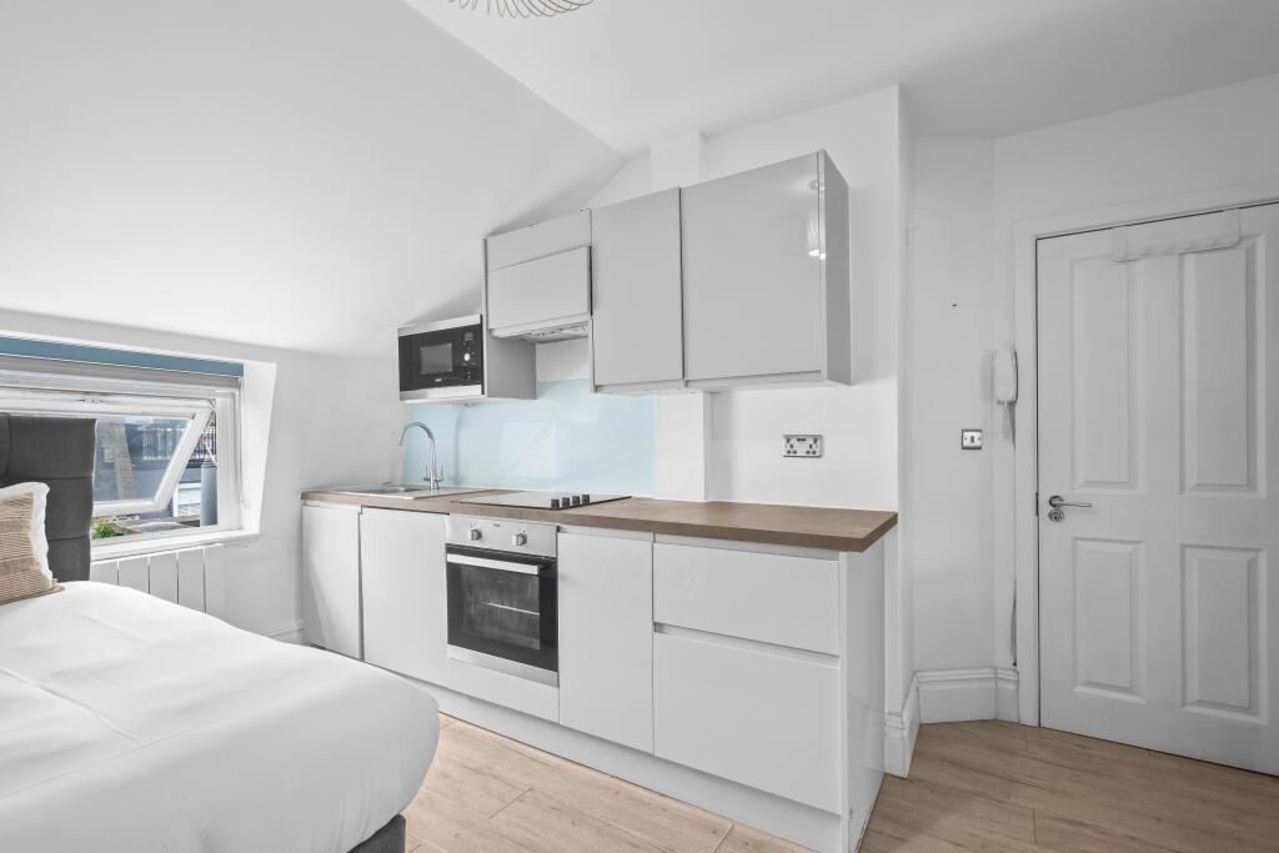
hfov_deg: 96.7
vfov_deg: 73.8
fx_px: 568
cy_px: 426
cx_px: 640
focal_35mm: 16
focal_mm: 16
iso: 400
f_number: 7.1
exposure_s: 2.5
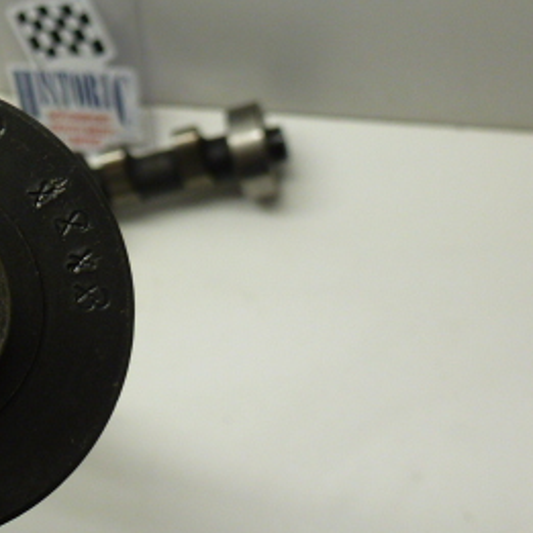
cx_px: -74
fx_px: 906
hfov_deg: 29.2
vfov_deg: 32.6
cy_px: 194
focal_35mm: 52
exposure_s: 1/60
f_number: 3.3
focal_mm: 4.3
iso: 125
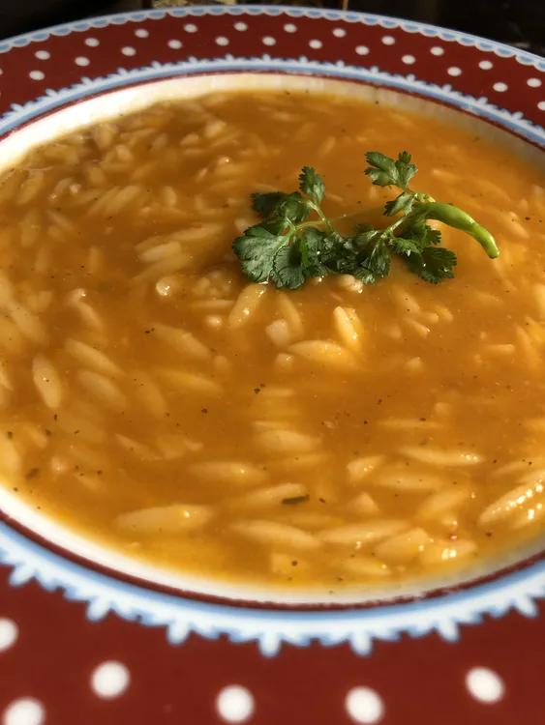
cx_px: 272
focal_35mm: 28
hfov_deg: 49.8
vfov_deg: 63.4
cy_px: 362
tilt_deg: -47.9
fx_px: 587
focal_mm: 4
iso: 25
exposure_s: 1/120
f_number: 1.8
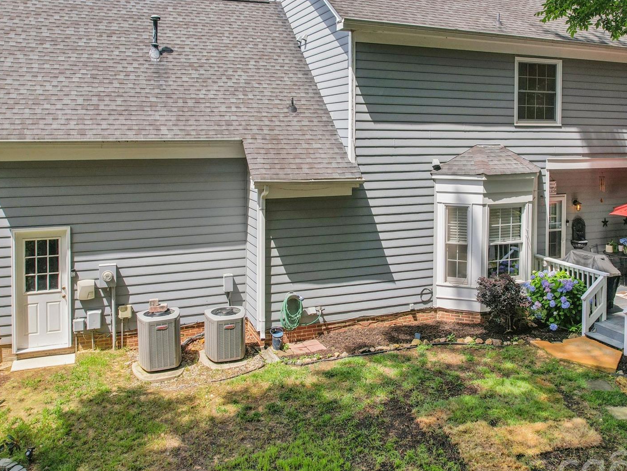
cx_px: 369
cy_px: 198
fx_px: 562
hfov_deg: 58.0
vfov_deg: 45.3
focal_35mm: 31
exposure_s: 1/160
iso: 100
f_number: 2.8
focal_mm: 8.4
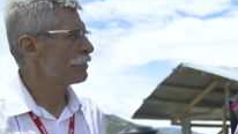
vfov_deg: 14.2
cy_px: 139
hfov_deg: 24.8
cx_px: 196
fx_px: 530
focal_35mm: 84
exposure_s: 1/1600
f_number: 3.5
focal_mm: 22
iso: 200
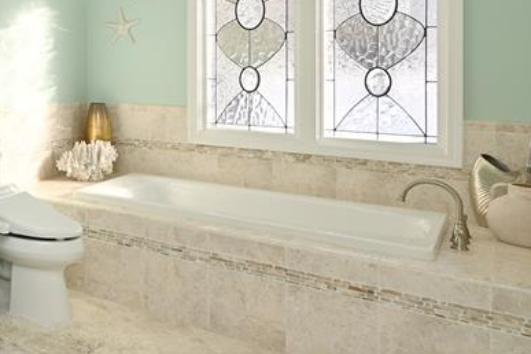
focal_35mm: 37
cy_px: 58
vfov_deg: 34.5
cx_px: -125
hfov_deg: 37.4
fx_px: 546
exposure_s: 1/60
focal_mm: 14
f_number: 14
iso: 450
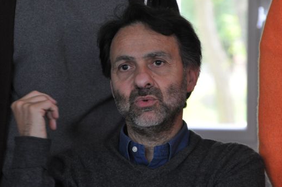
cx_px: 126
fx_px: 1827
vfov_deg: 5.9
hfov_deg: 8.8
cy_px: 83
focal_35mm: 234
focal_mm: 125
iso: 1600
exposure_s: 1/60
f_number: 5.6
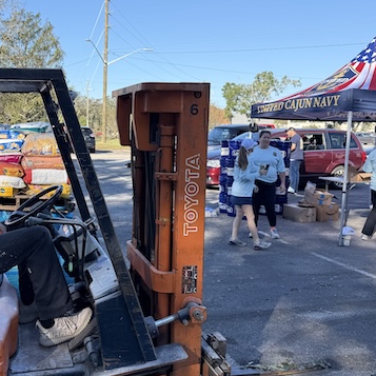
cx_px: 103
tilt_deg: -6.0
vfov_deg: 43.8
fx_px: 467
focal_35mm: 38
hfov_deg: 42.8
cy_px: 173
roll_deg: -1.0
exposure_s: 1/2053
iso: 80
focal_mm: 6.76
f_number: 1.78
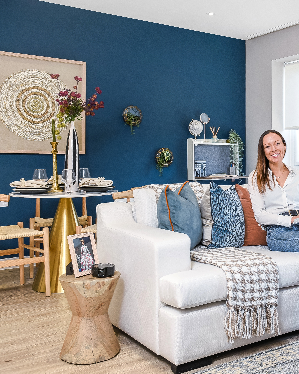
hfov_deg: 33.1
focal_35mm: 44
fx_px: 487
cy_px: 186
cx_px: 244
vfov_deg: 42.0
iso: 200
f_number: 4
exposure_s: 1/100
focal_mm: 31
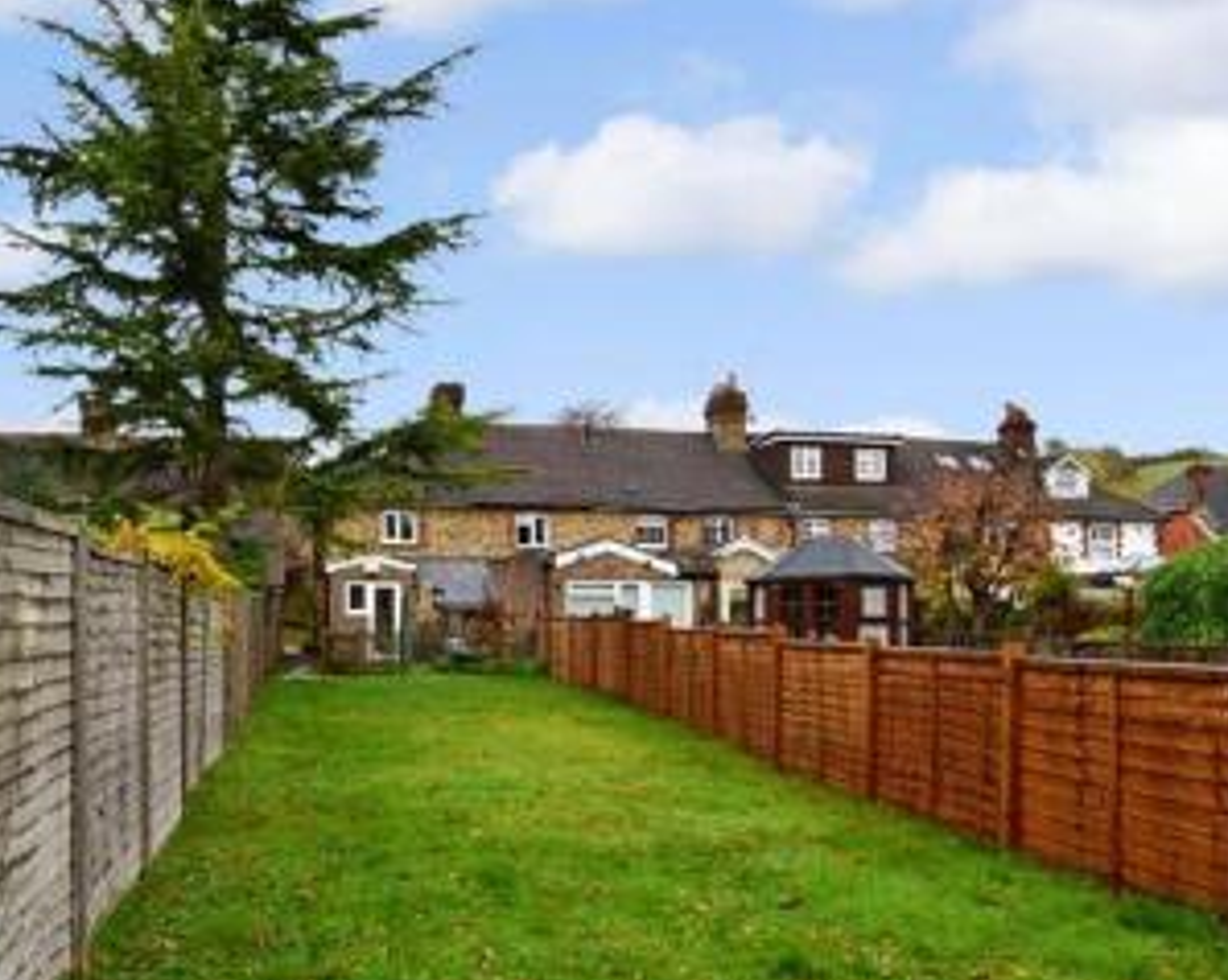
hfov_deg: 56.1
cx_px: 416
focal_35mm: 31
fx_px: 1126
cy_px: 628
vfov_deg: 46.5
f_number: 7.1
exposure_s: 1/200
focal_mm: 10
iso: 400
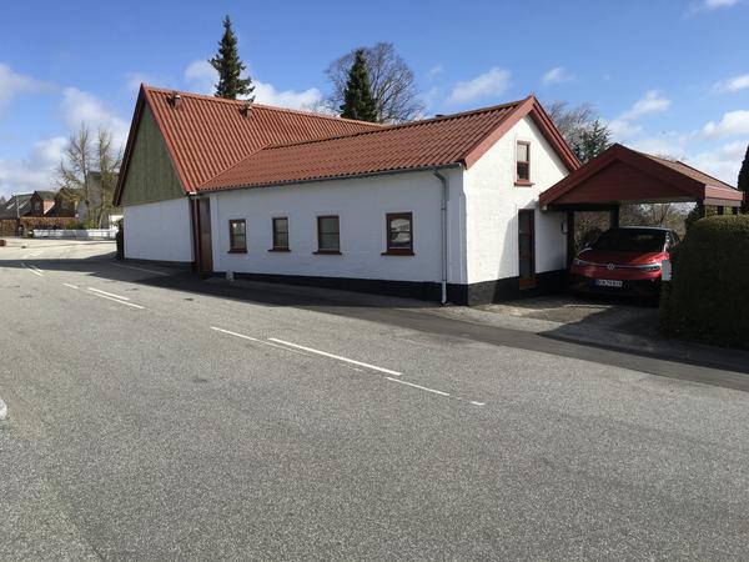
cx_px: 374
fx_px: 627
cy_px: 281
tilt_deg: -3.6
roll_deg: +1.0
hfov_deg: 61.7
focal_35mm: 29
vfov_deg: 48.2
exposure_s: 1/1637
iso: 25
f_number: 2.2
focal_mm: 4.15
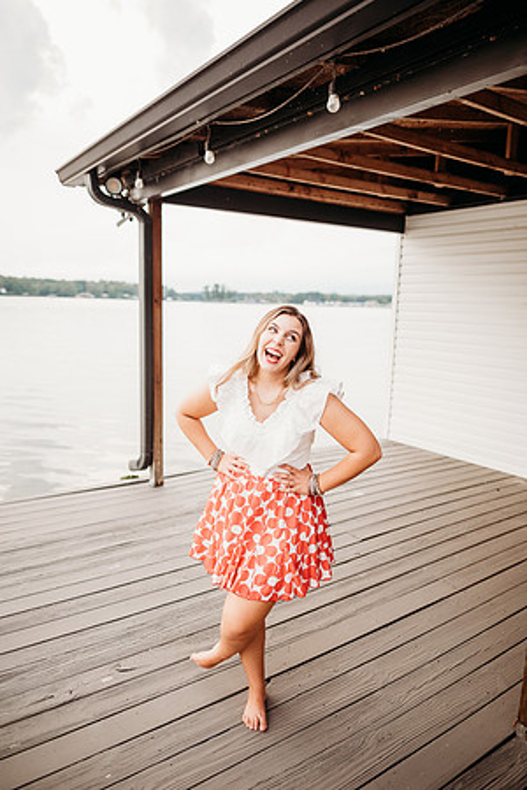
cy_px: 395
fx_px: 527
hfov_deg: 53.1
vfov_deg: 73.7
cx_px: 264
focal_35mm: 24
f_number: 2.2
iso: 200
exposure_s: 1/250
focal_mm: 24
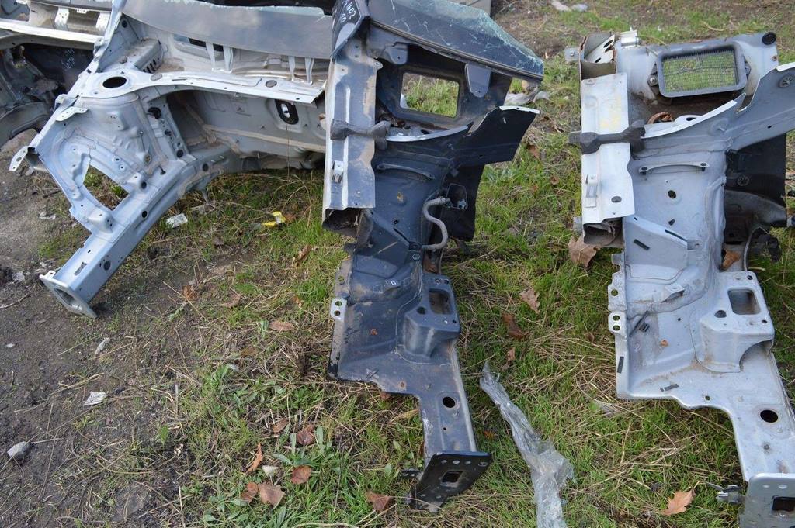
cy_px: 264
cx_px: 398
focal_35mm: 27
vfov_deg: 47.9
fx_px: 596
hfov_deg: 67.4
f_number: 5.6
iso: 320
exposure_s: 1/125
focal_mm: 18
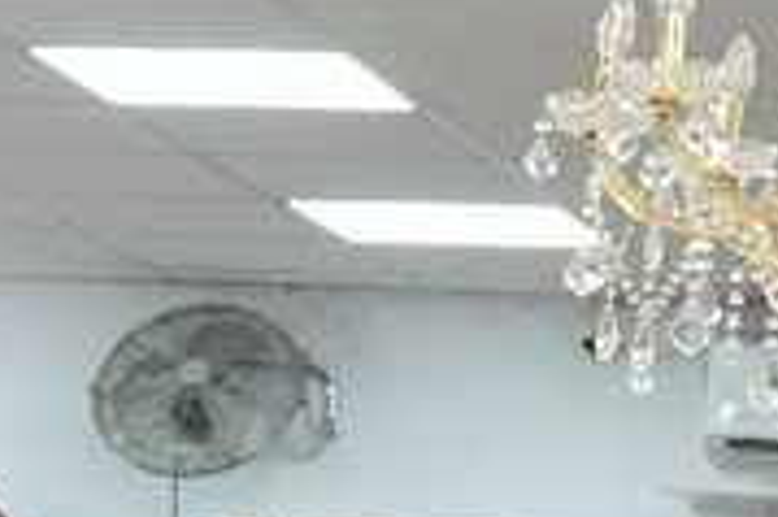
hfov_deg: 8.1
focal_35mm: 231
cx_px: -1152
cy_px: 1697
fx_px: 4994
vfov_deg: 5.5
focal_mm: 19.7
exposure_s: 1/200
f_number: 5.6
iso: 2000
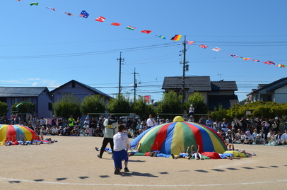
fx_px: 382
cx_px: 104
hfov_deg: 40.8
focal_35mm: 48
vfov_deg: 27.8
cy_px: 127
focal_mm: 20
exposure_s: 1/320
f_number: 9
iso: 100
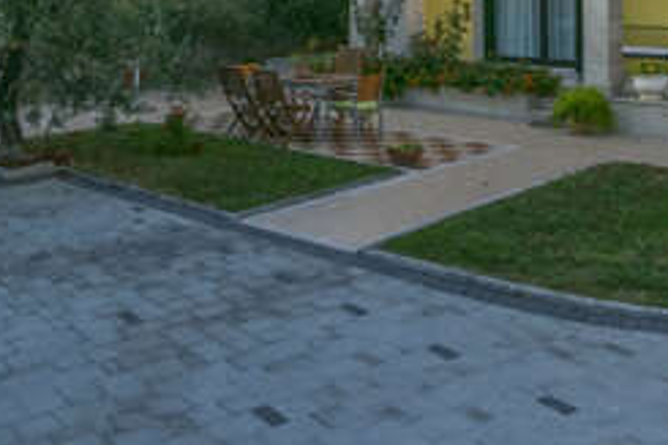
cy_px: -30
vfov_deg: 26.6
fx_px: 871
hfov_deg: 41.9
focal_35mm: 47
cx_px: 314
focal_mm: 10
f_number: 8
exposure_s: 1/160
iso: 100
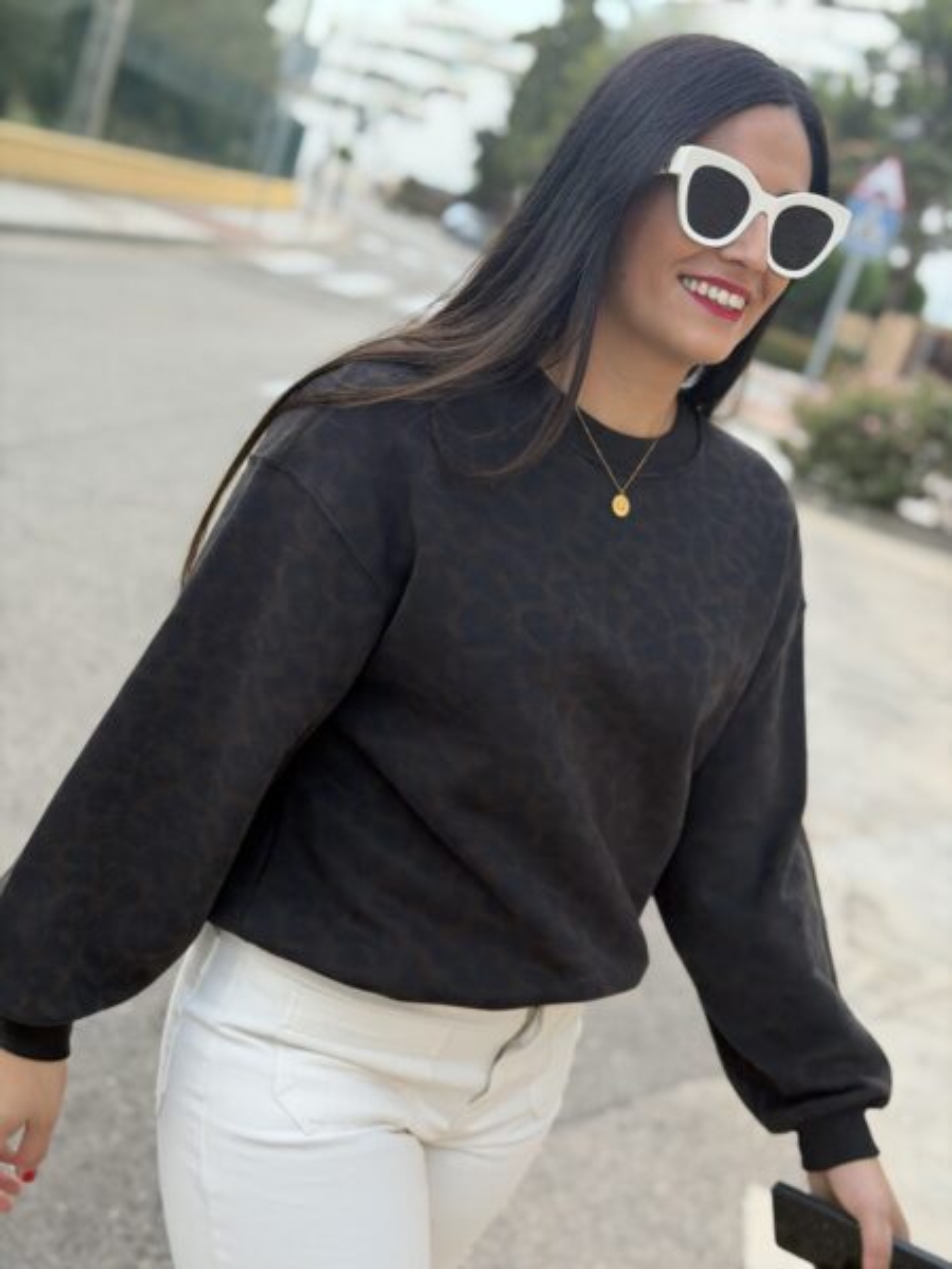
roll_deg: -21.8
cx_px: 476
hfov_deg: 30.3
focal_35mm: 48
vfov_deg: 39.7
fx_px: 1760
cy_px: 634
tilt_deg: -7.2
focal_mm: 6.76
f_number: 1.78
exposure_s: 1/499
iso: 80
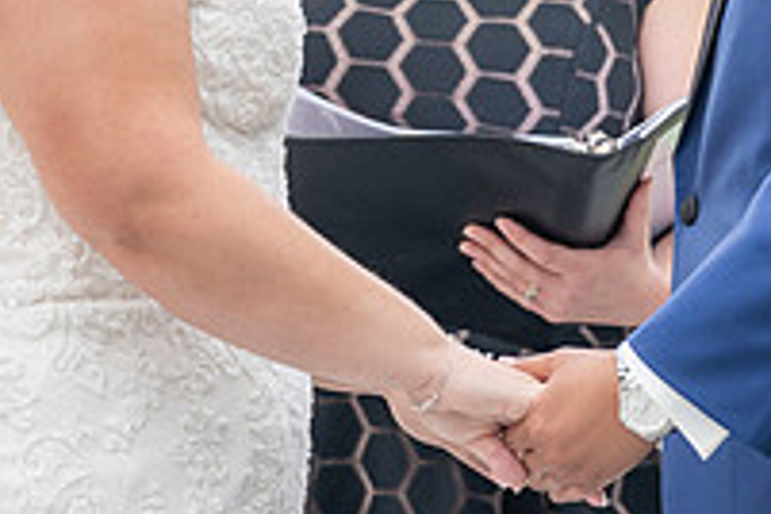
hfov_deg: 3.5
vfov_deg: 2.3
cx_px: 463
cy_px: -59
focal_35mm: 596
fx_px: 12763
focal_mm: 198
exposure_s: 1/200
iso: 125
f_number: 4
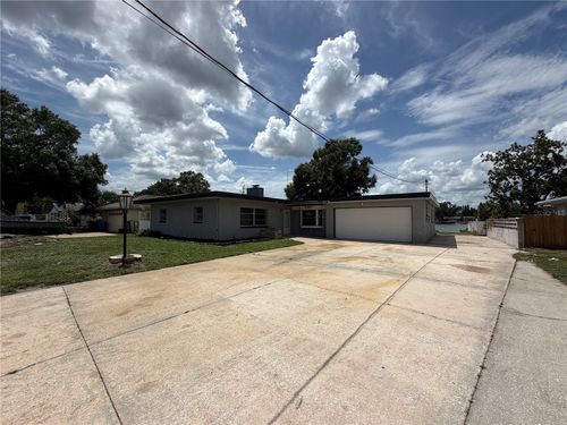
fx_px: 229
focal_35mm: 14
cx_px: 284
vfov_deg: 85.7
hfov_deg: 102.1
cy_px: 212
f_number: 2.2
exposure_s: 1/2237
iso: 20
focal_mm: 2.22
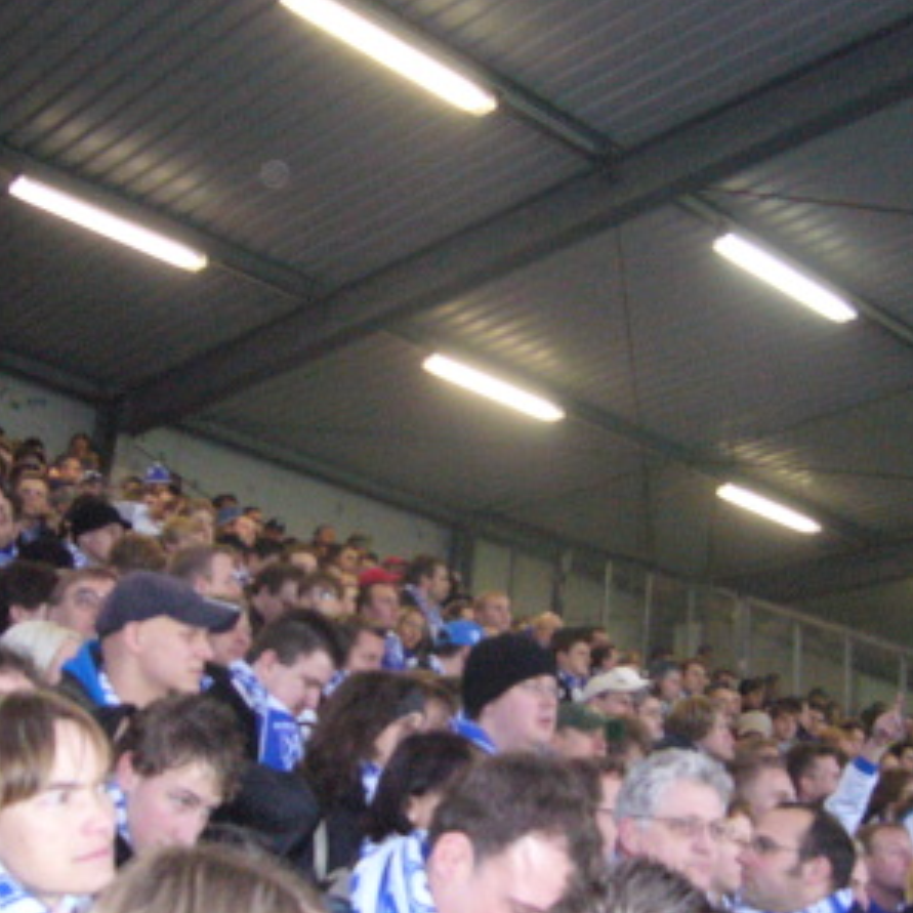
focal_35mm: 52
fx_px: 1552
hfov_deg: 32.8
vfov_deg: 32.8
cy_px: 484
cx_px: 495
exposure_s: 1/60
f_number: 2.8
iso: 400
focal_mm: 5.8
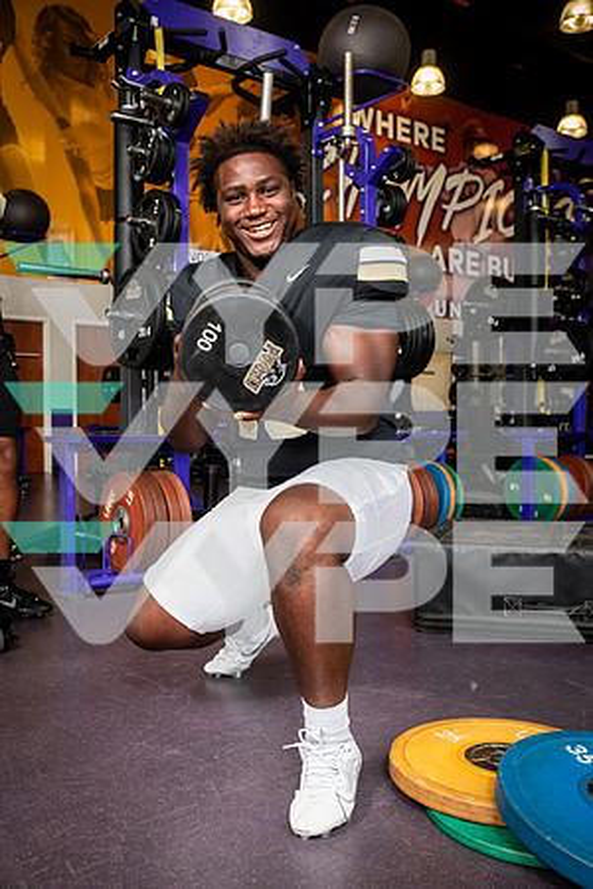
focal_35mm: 35
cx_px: 296
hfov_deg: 37.9
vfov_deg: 54.4
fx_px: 865
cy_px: 444
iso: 500
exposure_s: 1/250
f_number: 5.6
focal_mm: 35
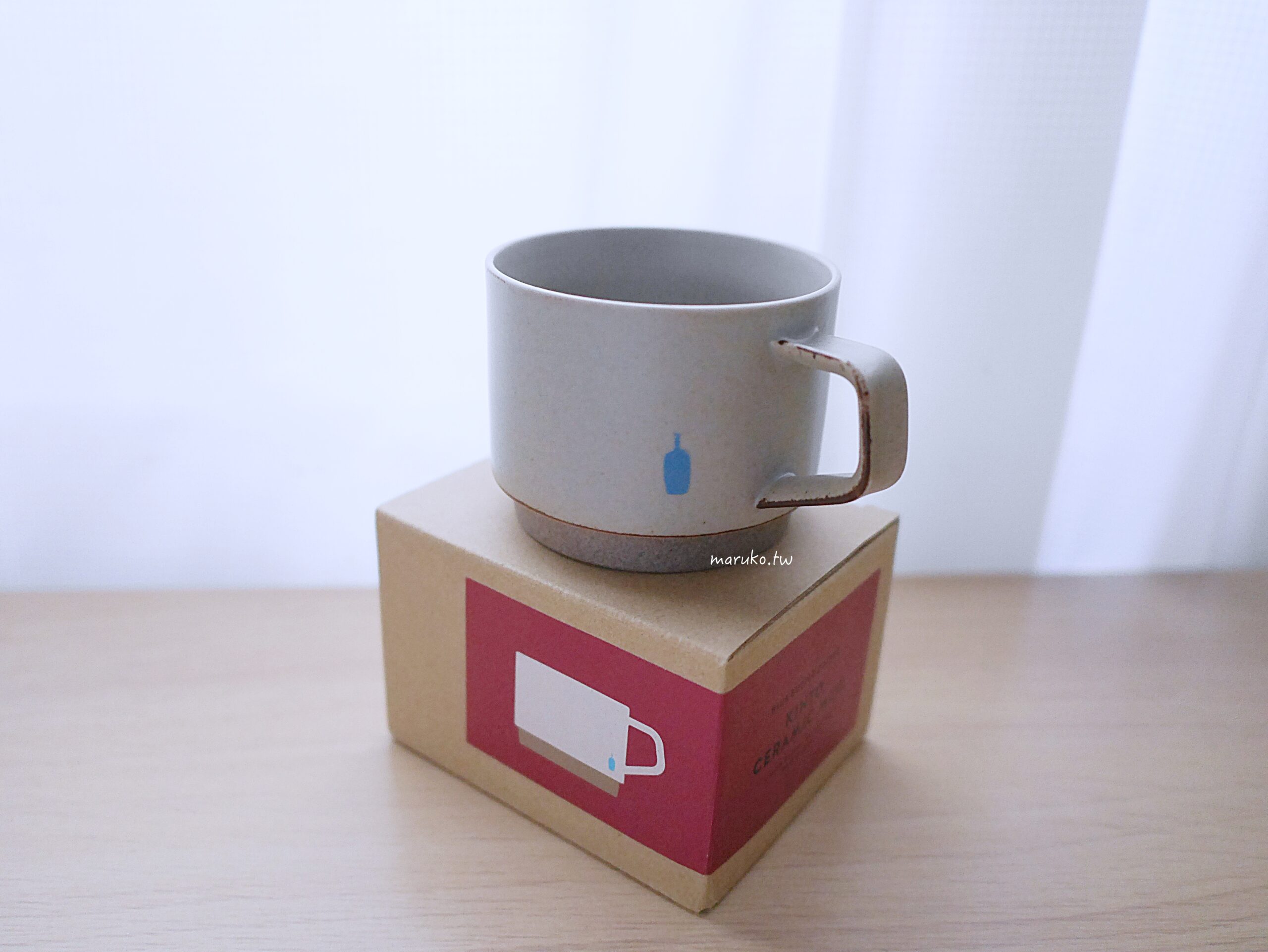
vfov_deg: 46.8
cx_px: 634
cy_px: 476
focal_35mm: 30
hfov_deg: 59.9
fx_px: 1099
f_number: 1.8
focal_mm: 15
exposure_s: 1/60
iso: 1600
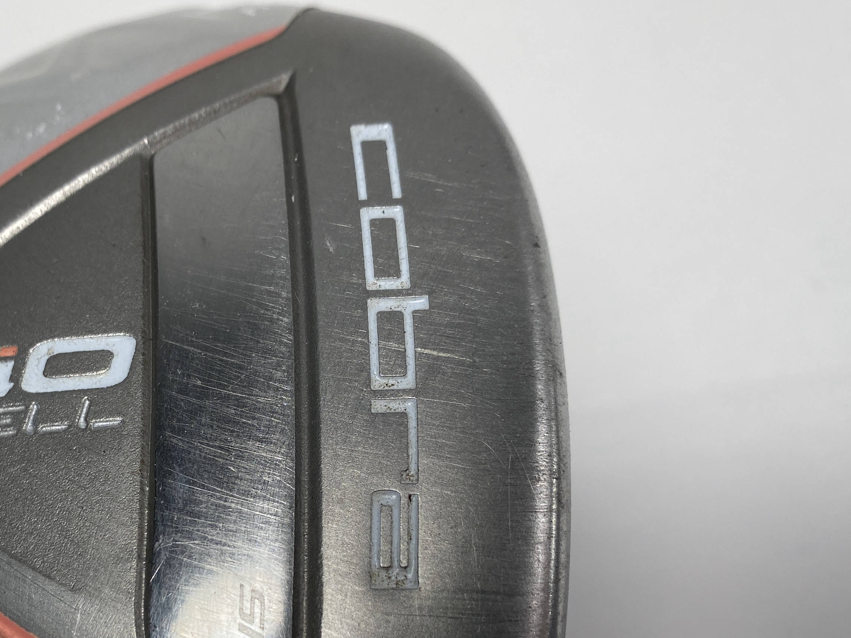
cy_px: 503
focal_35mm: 44
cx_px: 238
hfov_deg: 41.9
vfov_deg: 32.1
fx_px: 1082
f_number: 1.8
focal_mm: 4.25
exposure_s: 1/437
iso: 32
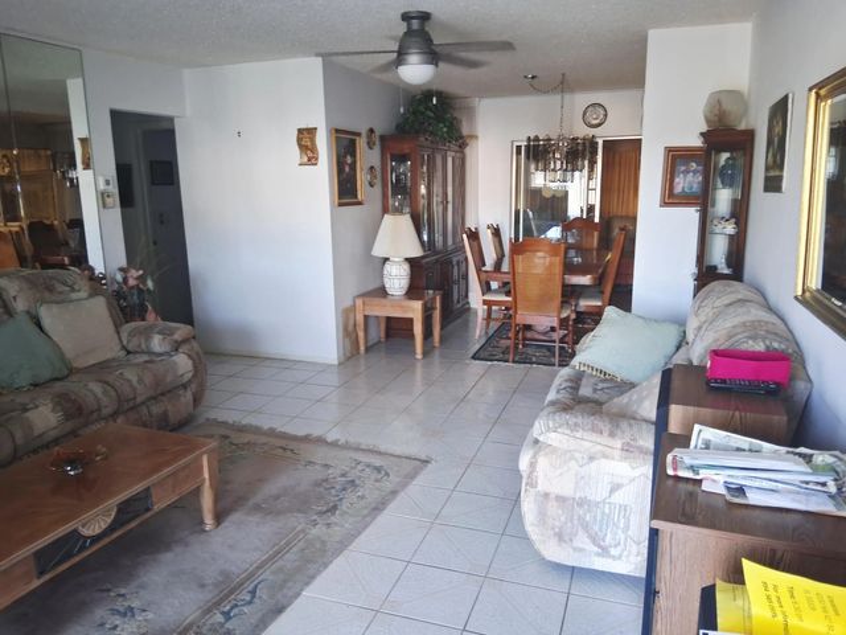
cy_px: 318
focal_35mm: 26
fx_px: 635
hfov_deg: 67.3
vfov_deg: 53.1
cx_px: 423
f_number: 1.8
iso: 400
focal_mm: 3.98
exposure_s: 1/40
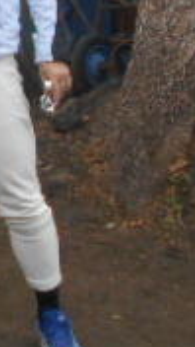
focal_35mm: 119
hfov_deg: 9.6
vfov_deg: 17.3
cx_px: -179
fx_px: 1094
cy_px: -51
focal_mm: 5.1
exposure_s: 1/250
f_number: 3.4
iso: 220
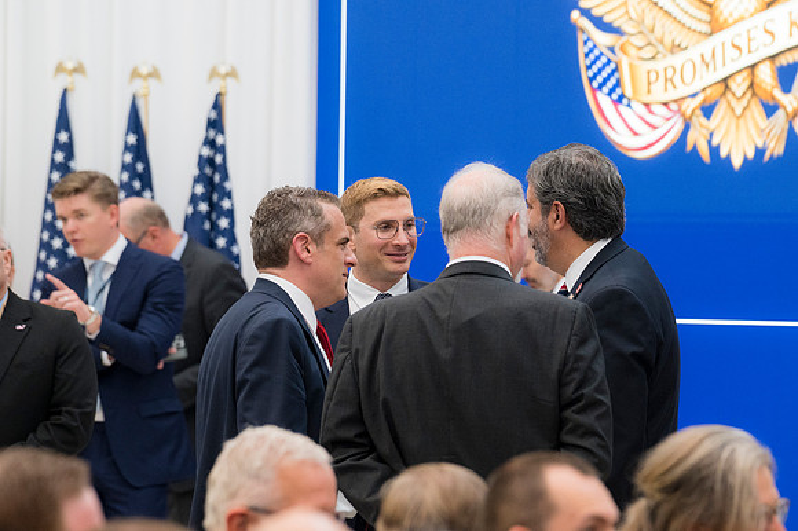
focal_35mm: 225
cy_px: 266
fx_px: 4984
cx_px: 399
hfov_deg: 9.2
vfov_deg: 6.1
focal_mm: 150
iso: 1400
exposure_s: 1/160
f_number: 4
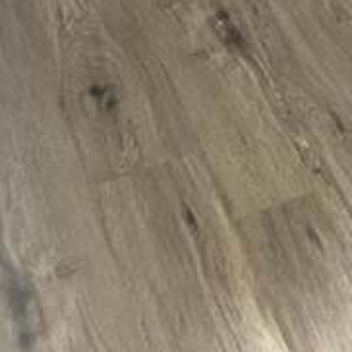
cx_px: 445
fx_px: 1392
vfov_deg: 11.5
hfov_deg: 13.9
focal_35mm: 121
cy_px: -530
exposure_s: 1/61
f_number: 1.5
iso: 125
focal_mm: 5.7
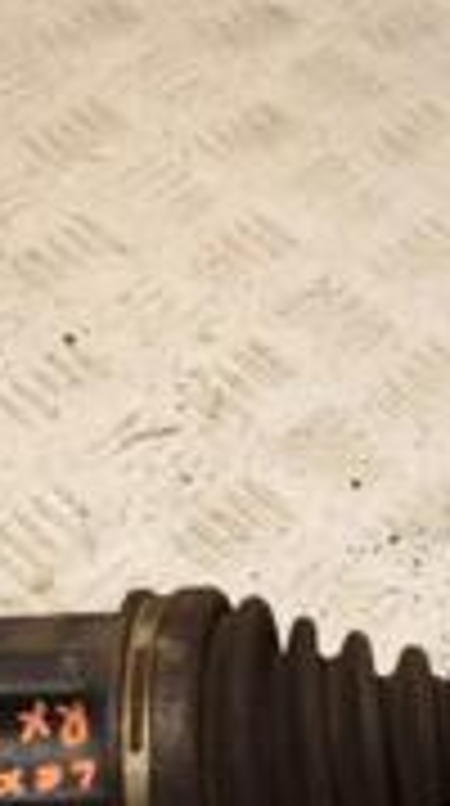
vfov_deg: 22.2
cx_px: 684
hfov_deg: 12.1
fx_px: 2026
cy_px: 635
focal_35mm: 95
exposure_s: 1/160
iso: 400
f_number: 6.3
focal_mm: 18
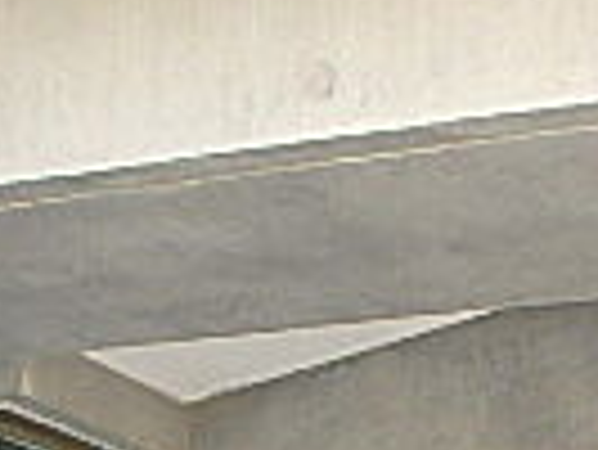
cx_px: 324
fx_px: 1746
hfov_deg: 19.4
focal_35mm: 101
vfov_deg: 12.3
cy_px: 1008
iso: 200
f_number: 3.5
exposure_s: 1/60
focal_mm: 3.7
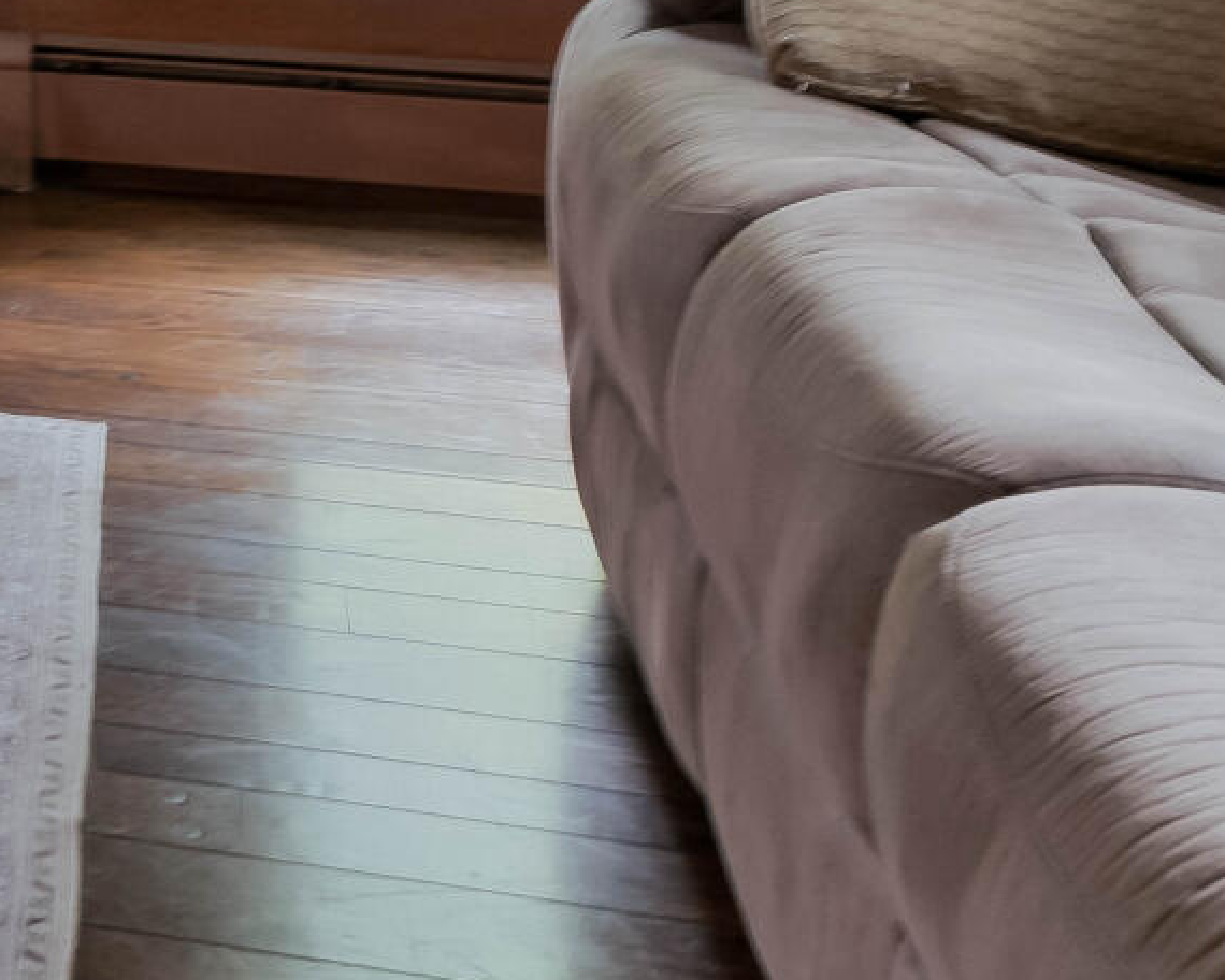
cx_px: -875
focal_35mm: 79
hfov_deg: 19.3
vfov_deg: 17.3
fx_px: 2864
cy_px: -543
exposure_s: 1/60
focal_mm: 16
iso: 800
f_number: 8
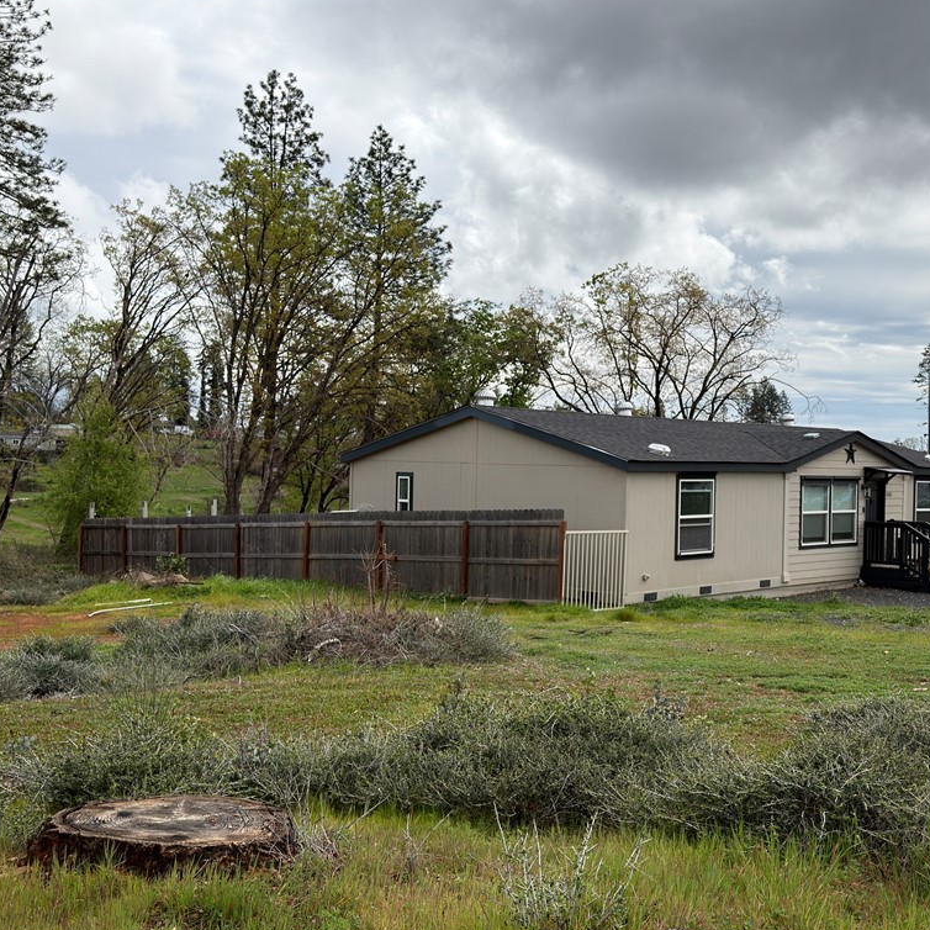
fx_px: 1277
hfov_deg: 39.8
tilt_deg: -0.4
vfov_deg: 40.0
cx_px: 569
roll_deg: +0.2
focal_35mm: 42
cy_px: 461
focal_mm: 6.76
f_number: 1.78
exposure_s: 1/5618
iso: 64
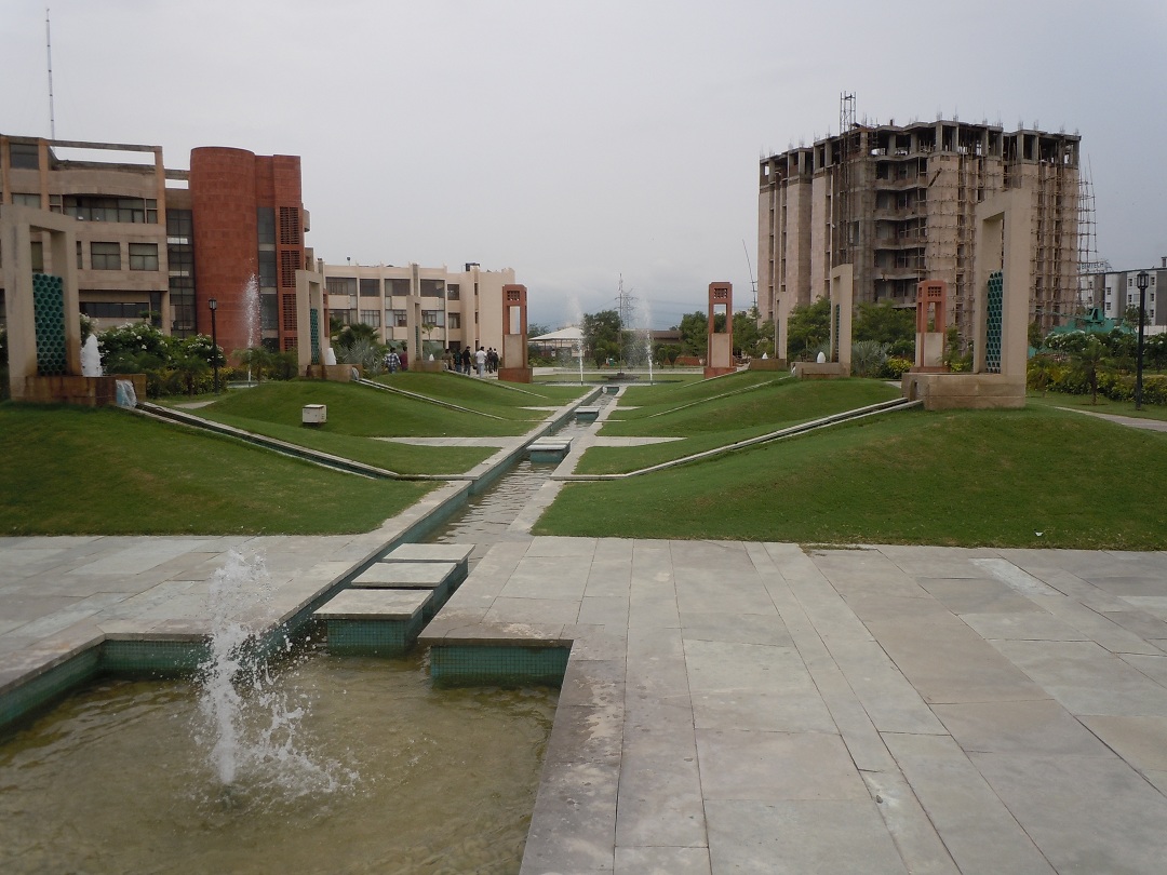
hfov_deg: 63.4
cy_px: 438
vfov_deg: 49.7
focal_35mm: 28
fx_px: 944
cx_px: 584
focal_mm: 5
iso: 100
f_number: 3.7
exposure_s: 1/1000
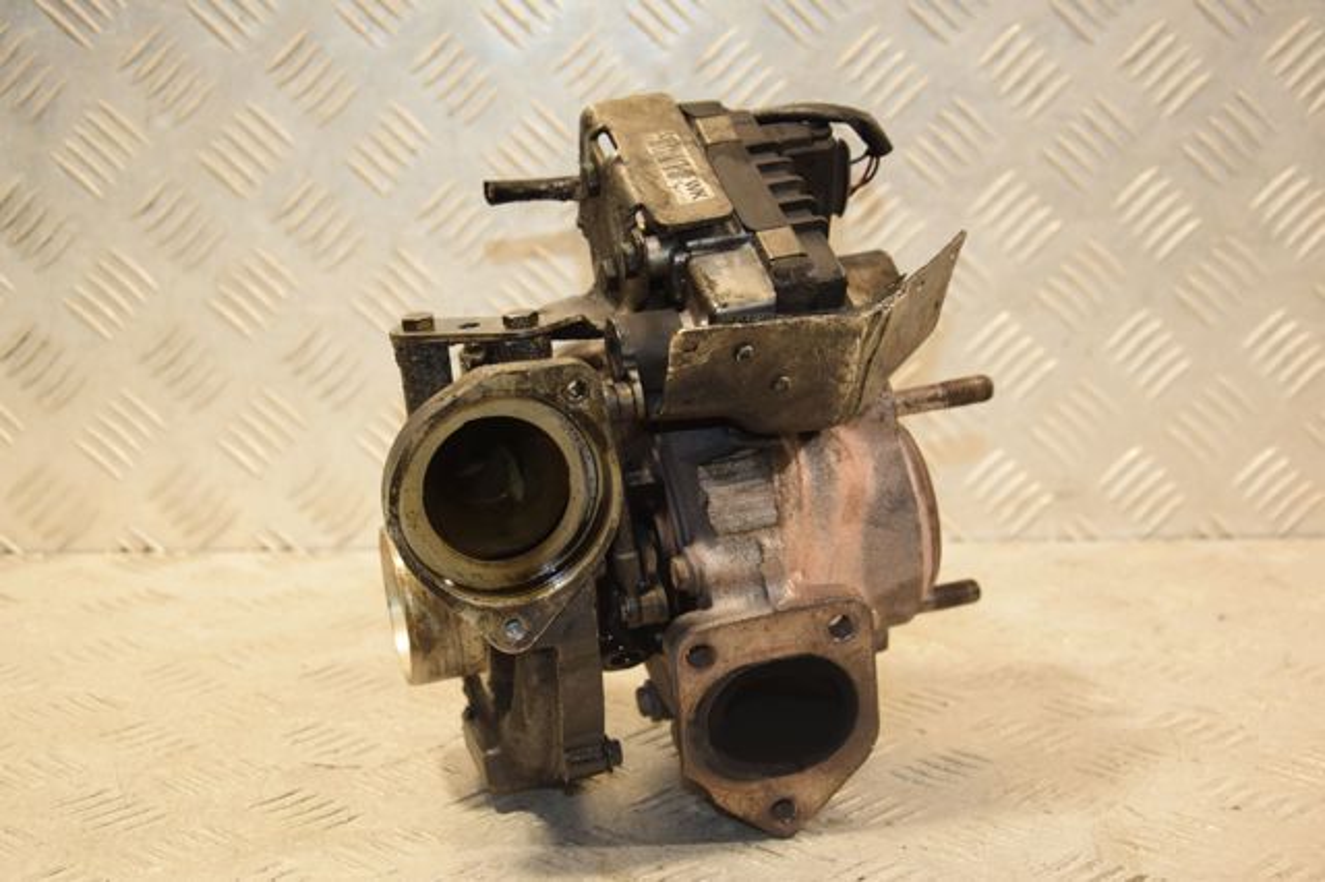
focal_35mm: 63
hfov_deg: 31.9
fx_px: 2317
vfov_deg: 21.5
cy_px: 441
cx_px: 662
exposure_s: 1/200
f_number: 5
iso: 800
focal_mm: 42
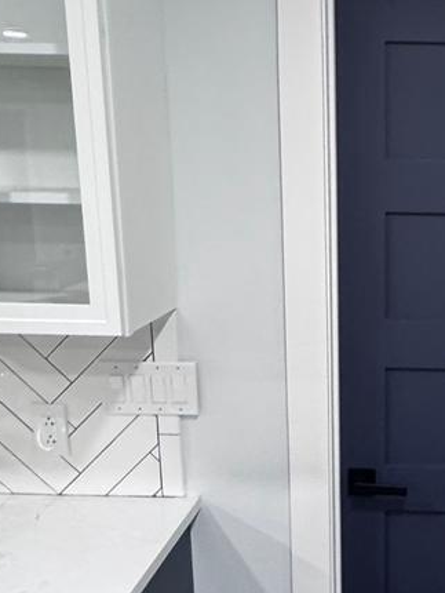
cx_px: 442
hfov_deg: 27.5
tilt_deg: -15.8
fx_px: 856
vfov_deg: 37.9
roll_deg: +1.1
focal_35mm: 50
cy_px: 374
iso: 200
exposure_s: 1/60
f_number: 2.2
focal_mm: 2.22
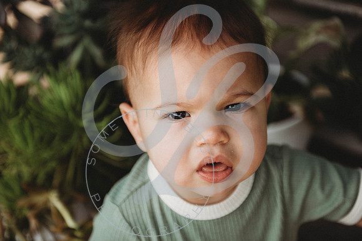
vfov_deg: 19.5
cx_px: 181
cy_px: 120
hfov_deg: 28.8
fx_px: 704
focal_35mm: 70
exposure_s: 1/400
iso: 100
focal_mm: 70
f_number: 2.8
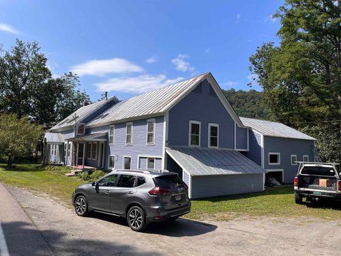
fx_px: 256
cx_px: 170
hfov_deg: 67.3
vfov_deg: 53.1
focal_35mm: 26
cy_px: 128
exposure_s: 1/3311
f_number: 1.6
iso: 50
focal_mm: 5.1
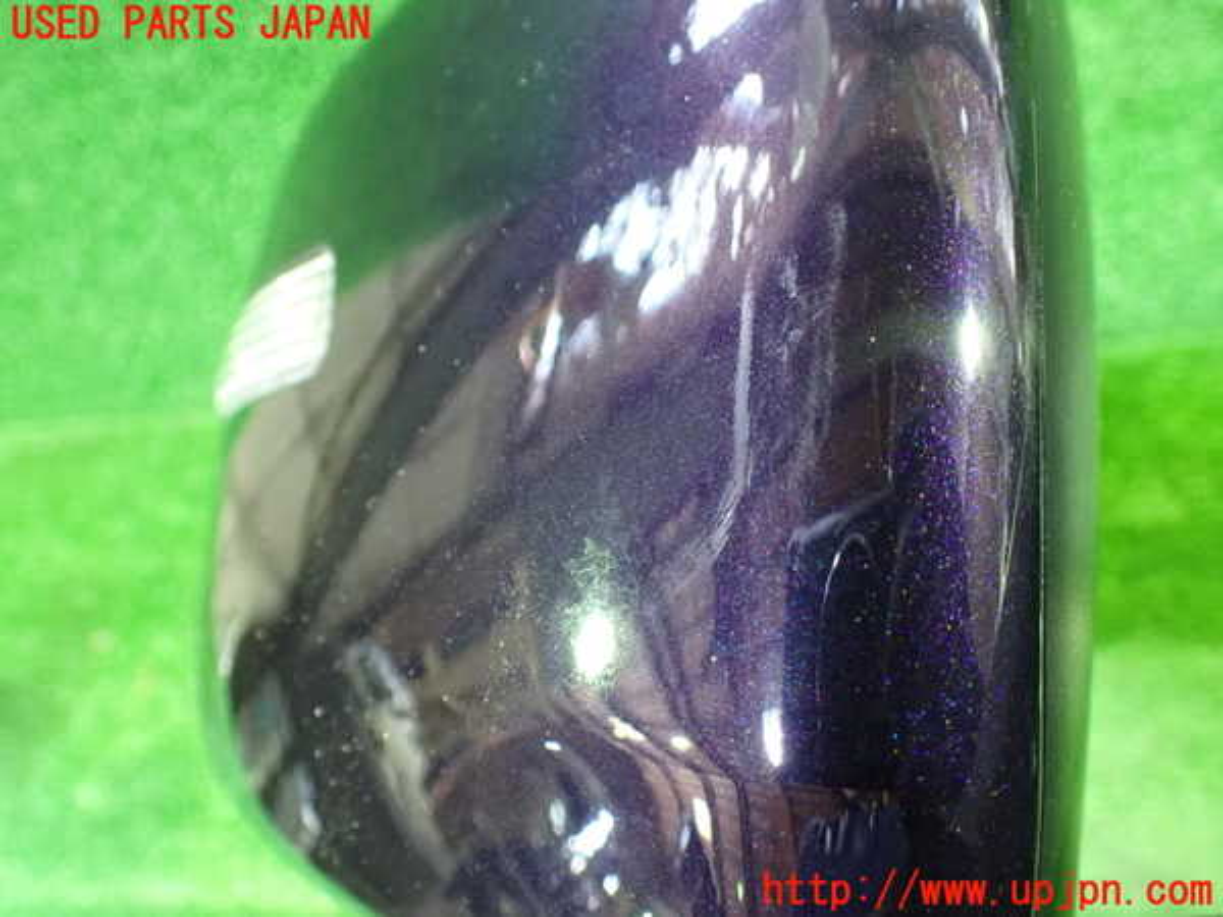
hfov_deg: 60.0
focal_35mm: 30
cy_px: 458
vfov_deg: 46.8
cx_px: 612
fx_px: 1060
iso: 1600
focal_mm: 5.4
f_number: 2.3
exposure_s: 1/30
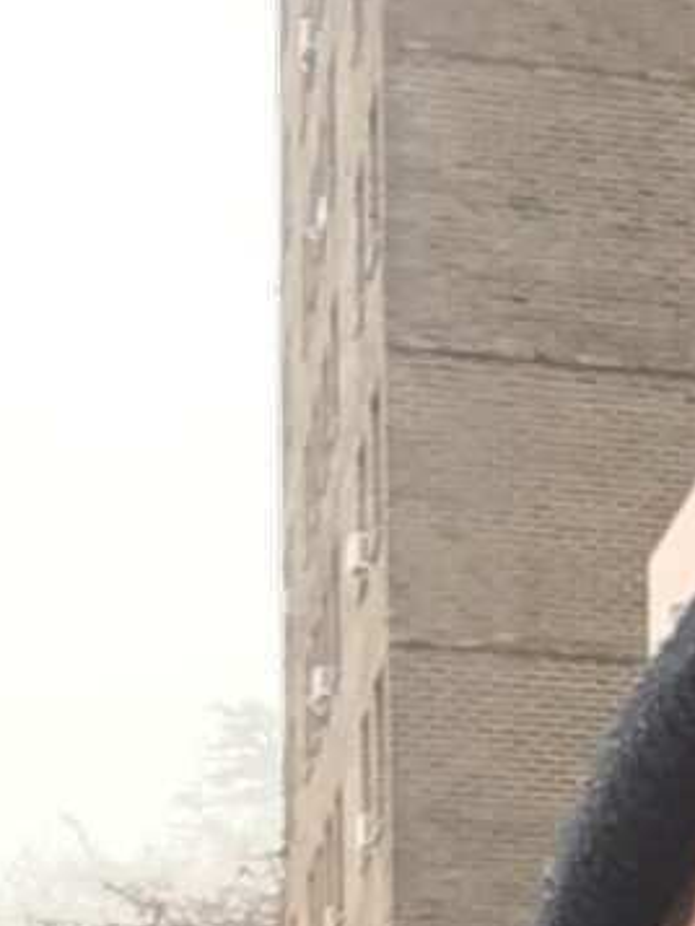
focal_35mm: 111
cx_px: 970
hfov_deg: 12.8
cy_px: 1525
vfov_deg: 15.8
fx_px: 2970
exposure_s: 1/40
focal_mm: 2.15
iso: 50
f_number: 2.4
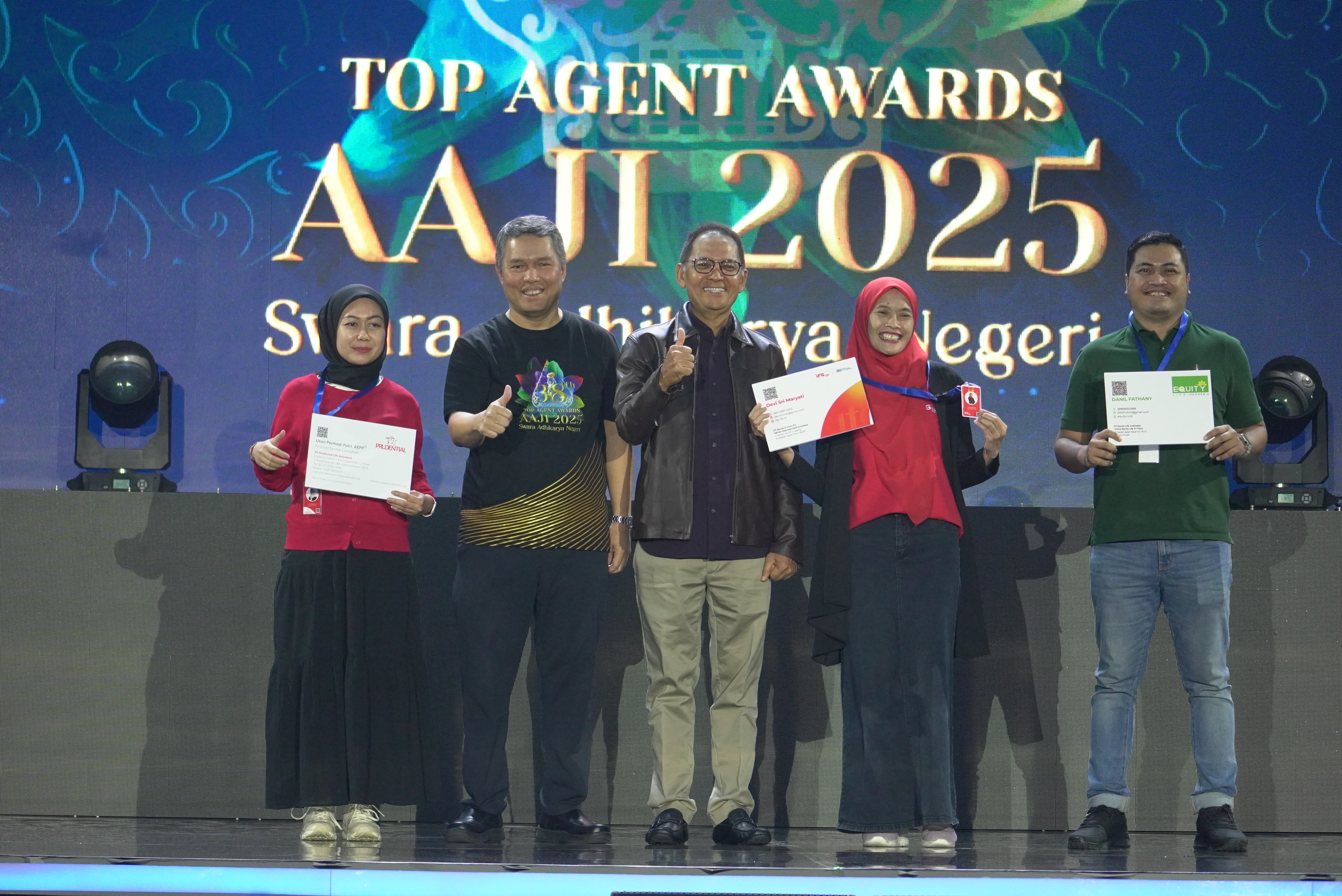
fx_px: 5874
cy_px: 448
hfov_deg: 13.0
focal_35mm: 158
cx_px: 671
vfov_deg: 8.7
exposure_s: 1/200
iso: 2500
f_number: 5
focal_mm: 105
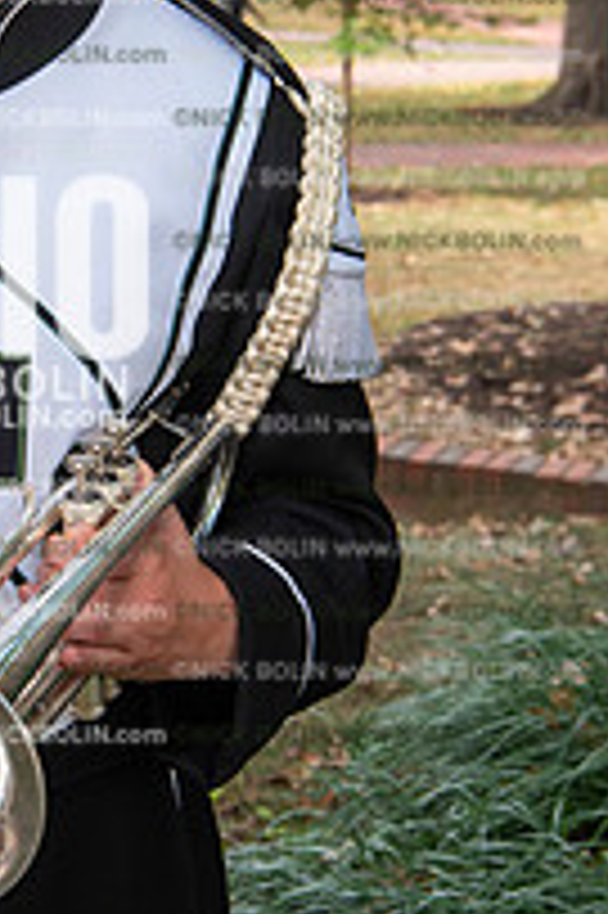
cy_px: 302
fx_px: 2817
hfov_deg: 12.1
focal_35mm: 111
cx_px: -41
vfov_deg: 18.4
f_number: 8
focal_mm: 50
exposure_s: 1/100
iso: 500
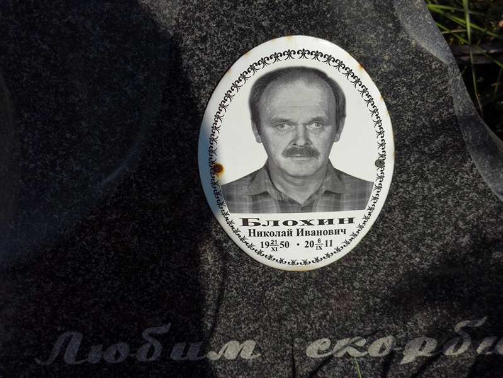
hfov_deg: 38.2
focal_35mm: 50
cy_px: 189
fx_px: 727
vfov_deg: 29.1
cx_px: 252
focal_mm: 4.71
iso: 50
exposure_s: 1/2317
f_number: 1.7
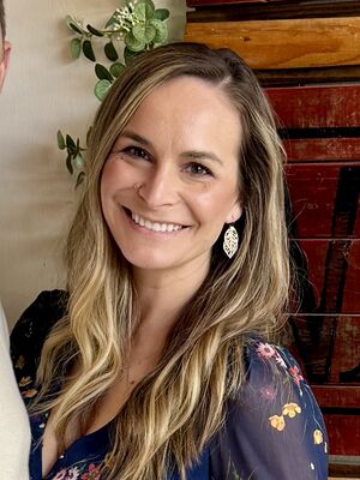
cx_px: 180
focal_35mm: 24
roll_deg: -0.1
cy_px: 240
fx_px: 333
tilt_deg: -9.9
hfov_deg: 56.8
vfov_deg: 71.6
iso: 64
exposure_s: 1/120
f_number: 1.78
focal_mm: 6.76
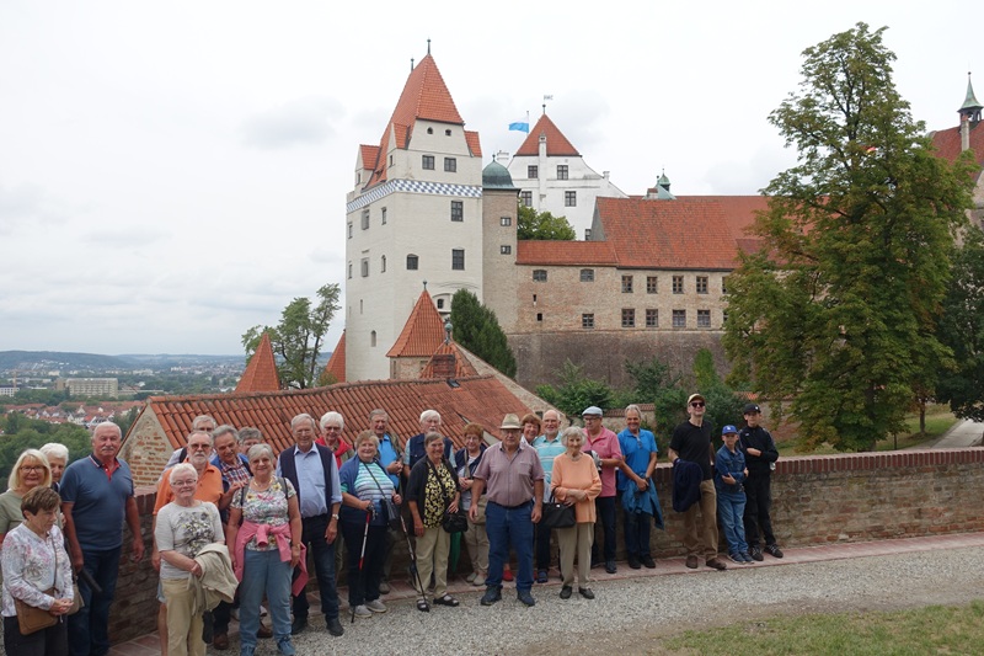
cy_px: 328
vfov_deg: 43.6
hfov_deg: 61.9
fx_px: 820
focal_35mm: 30
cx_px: 492
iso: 125
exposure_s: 1/500
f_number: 4
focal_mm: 11.12
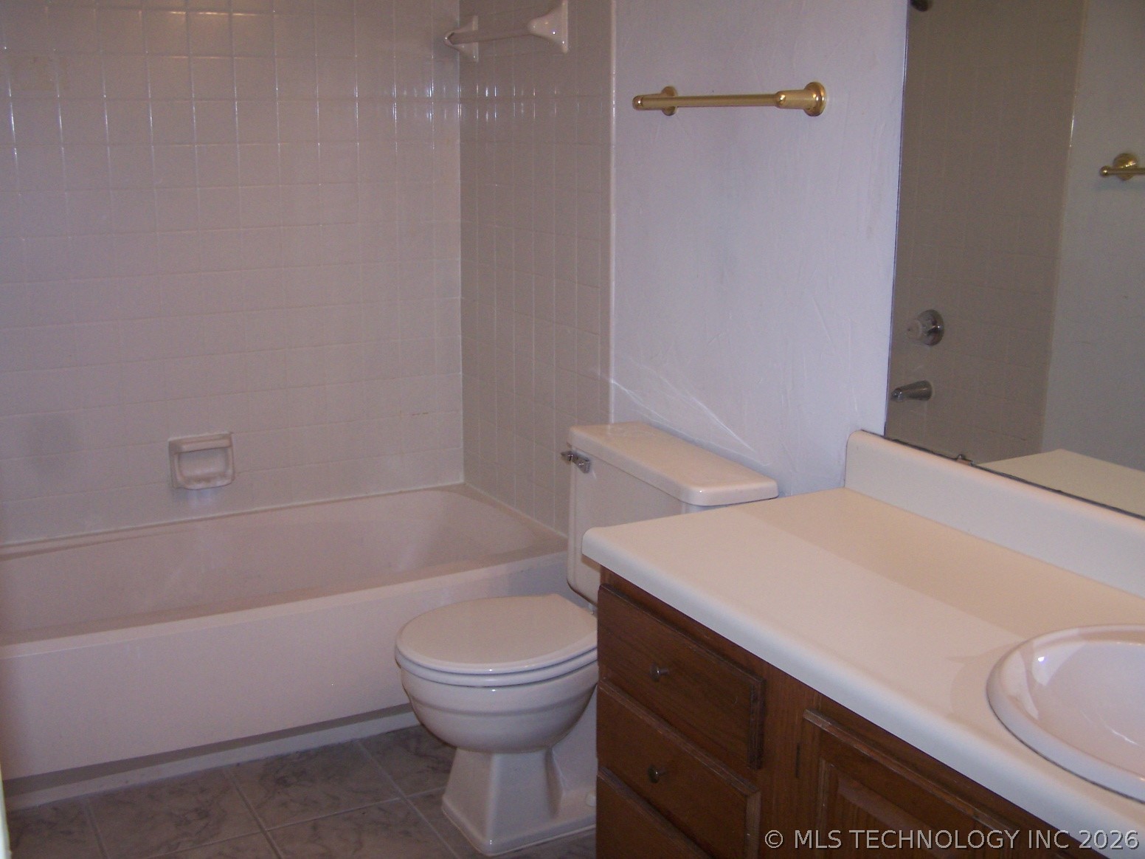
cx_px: 572
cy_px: 430
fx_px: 1257
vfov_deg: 37.7
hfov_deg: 49.0
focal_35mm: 38
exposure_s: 1/60
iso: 140
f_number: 2.8
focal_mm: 6.3
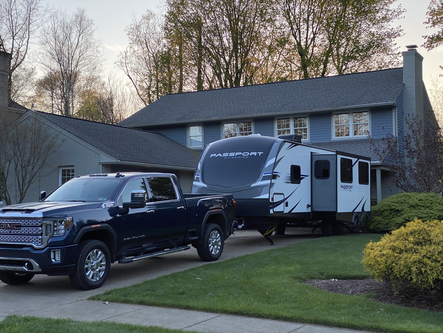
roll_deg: -0.1
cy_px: 166
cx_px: 222
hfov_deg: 36.8
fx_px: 665
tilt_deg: +3.7
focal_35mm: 52
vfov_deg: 28.0
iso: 20
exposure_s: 1/247
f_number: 2
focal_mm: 6
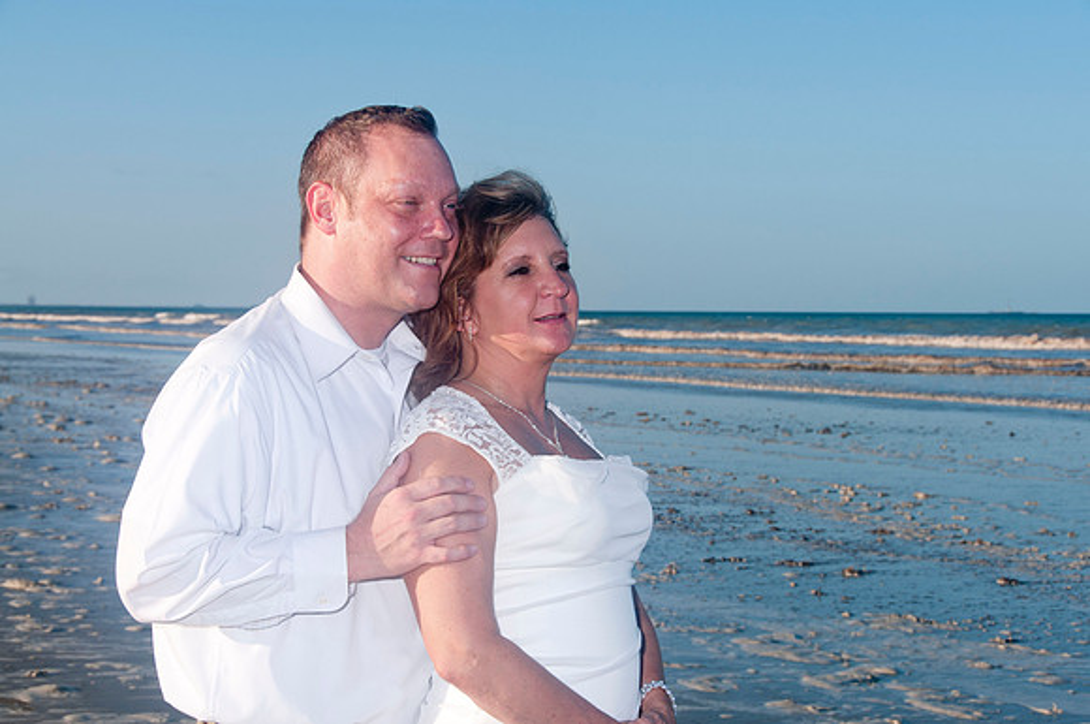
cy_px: 362
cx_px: 545
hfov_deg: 27.0
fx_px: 2268
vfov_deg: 18.1
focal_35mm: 75
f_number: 11
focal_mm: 50
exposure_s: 1/250
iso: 100
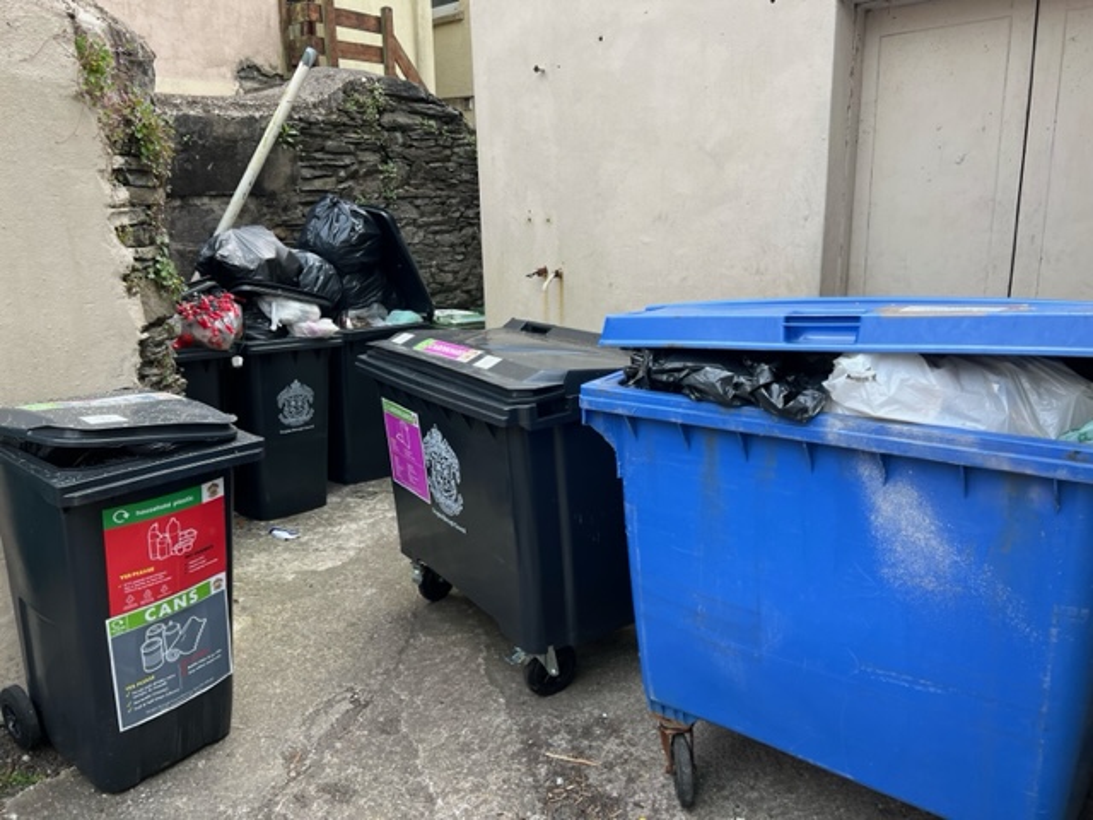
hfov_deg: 67.3
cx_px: 546
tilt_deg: -12.7
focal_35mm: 26
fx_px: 821
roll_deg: +1.0
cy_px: 410
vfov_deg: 53.1
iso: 50
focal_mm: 5.7
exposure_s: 1/827
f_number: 1.5
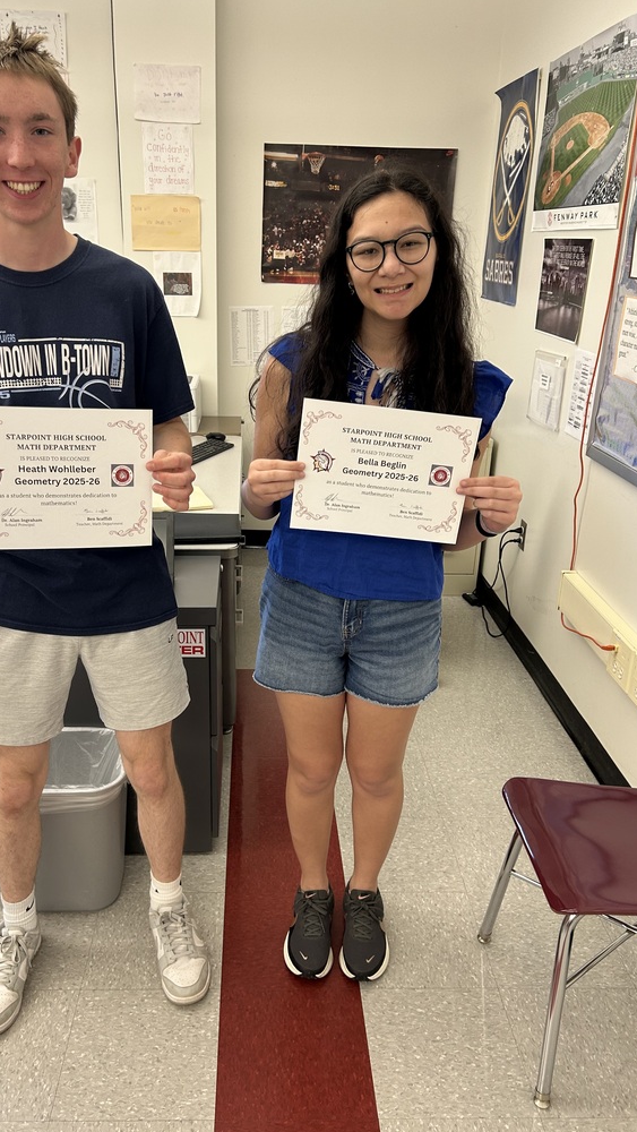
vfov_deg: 66.1
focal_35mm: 29
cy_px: 568
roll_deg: -1.4
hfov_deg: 40.1
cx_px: 272
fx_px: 870
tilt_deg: -19.9
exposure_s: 1/60
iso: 100
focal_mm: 5.7
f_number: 1.5
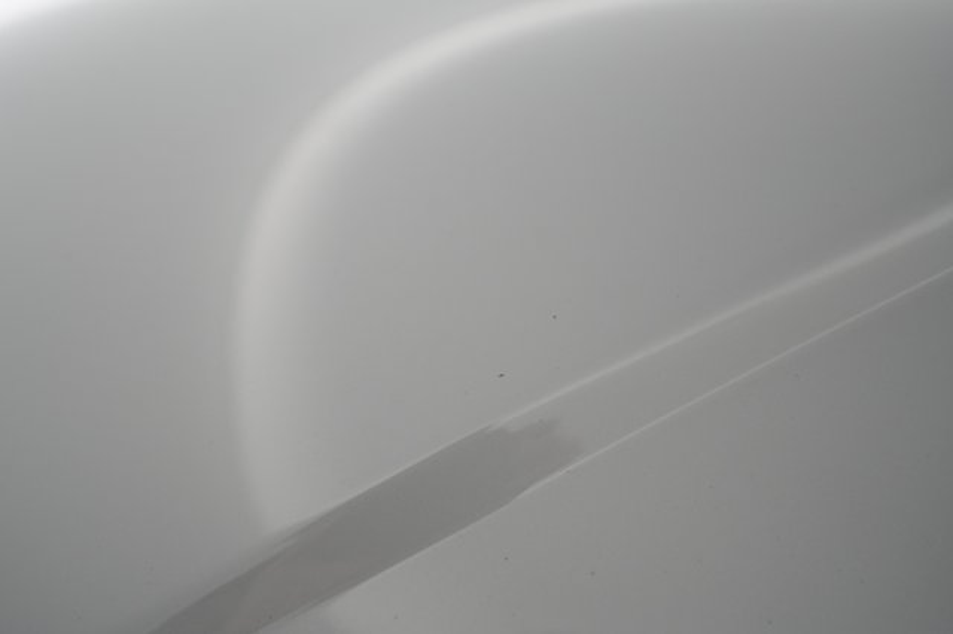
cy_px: 317
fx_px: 741
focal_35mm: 28
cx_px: 476
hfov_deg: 65.5
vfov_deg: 46.4
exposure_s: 1/80
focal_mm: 28
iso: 1600
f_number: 4.5
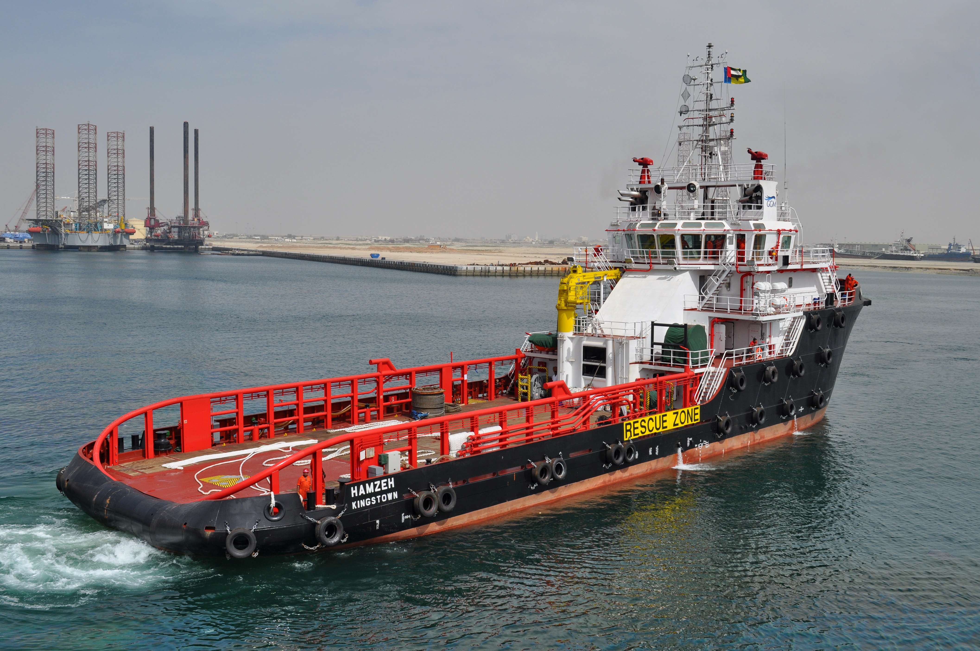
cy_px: 326
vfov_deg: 36.8
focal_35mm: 36
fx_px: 979
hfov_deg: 53.2
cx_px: 490
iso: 200
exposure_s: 1/500
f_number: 11
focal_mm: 24
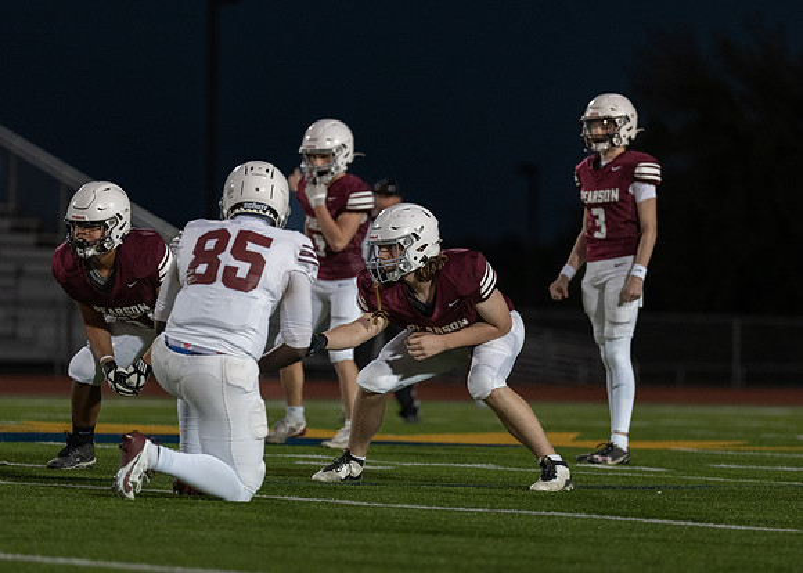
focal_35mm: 270
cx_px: 426
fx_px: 6150
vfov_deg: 5.3
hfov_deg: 7.5
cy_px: 271
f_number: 2.8
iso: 1250
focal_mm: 200
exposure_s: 1/1000
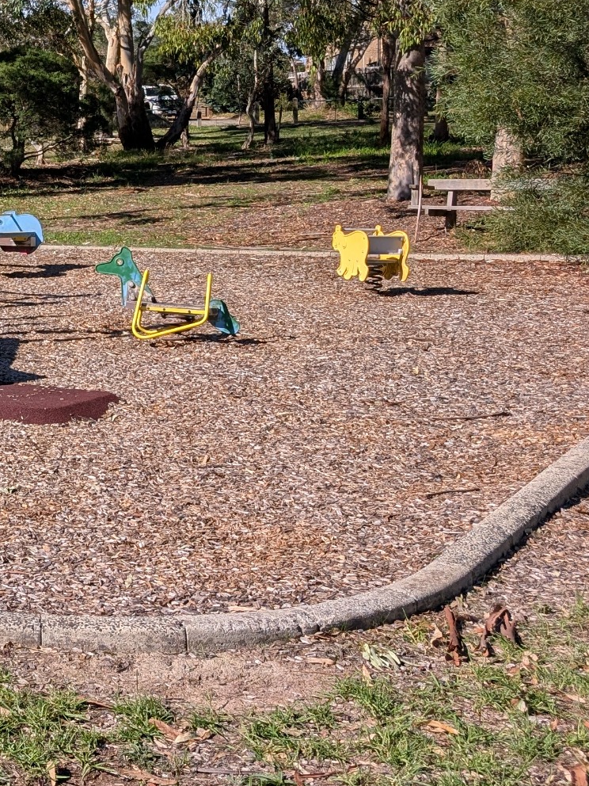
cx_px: -304
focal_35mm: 62
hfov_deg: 20.2
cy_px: 159
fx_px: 1407
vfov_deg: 30.5
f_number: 1.68
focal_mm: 6.9
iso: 19
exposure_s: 1/1143
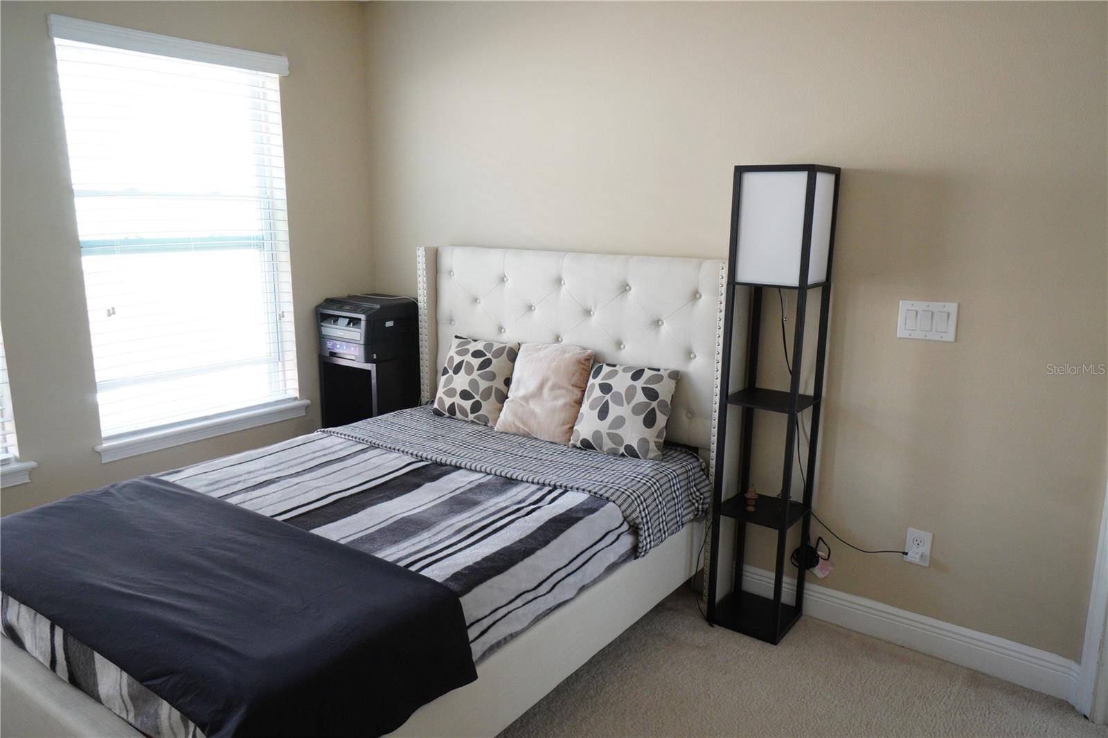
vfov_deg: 50.4
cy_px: 369
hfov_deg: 70.4
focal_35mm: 26
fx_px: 785
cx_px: 554
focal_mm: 17
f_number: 7.1
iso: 1600
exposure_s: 1/50
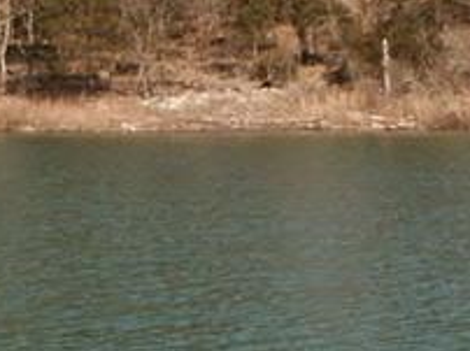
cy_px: 146
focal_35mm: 142
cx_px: 230
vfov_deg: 10.4
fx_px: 1926
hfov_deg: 13.9
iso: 100
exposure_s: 1/350
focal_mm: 7.21
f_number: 6.7
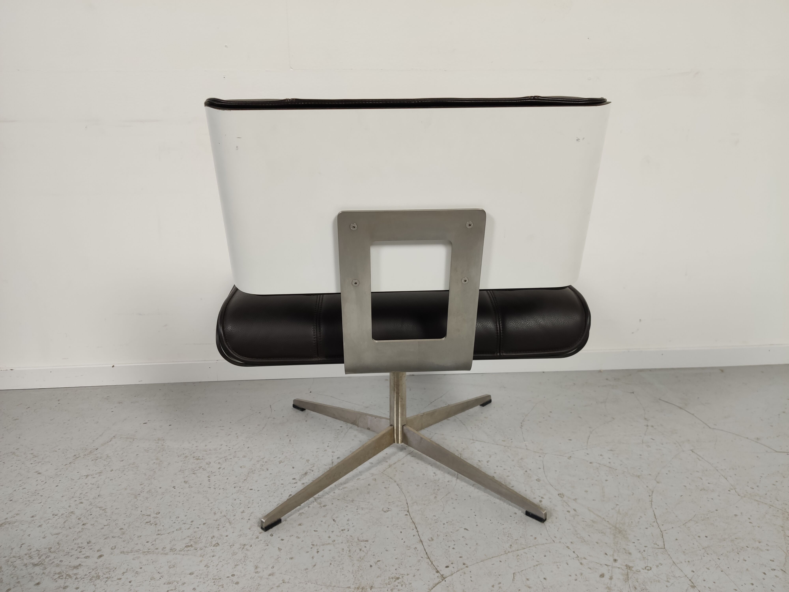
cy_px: 296
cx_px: 394
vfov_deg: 53.1
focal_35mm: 26
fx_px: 593
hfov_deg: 67.3
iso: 153
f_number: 1.75
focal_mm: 4.75
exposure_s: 1/100
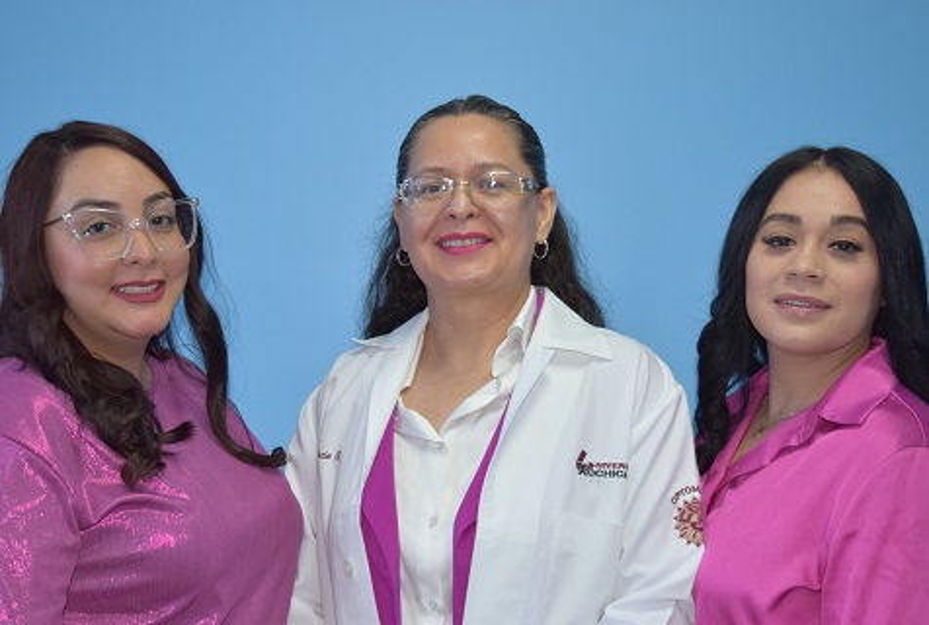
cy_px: 312
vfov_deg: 26.6
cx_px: 464
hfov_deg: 38.8
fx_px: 1319
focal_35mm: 51
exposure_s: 1/80
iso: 800
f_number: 4.5
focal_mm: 34
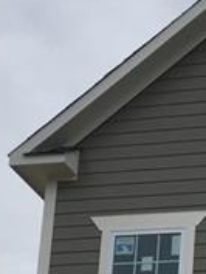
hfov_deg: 11.0
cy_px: 474
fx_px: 999
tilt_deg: +14.1
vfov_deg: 14.1
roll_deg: -1.6
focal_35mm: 126
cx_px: 379
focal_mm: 4.15
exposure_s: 1/1451
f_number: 2.2
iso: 25
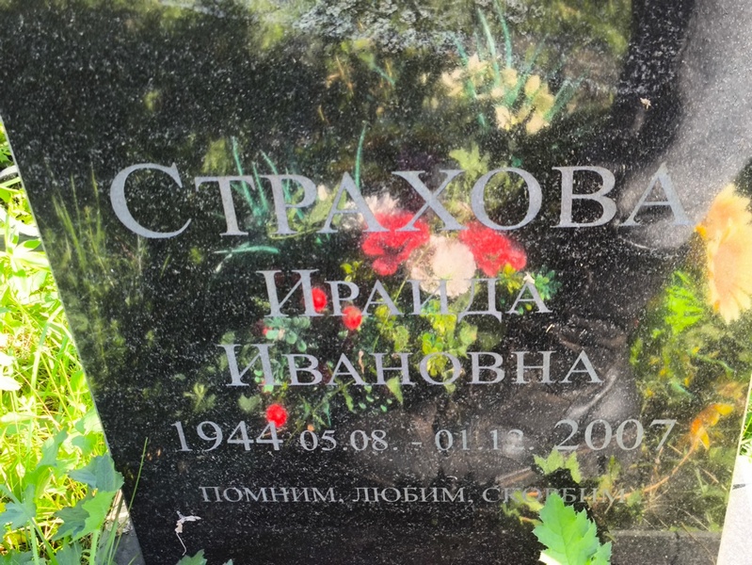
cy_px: 282
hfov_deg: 38.2
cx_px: 376
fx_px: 1087
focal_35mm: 50
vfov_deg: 29.1
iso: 64
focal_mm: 4.71
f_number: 1.7
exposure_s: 1/120
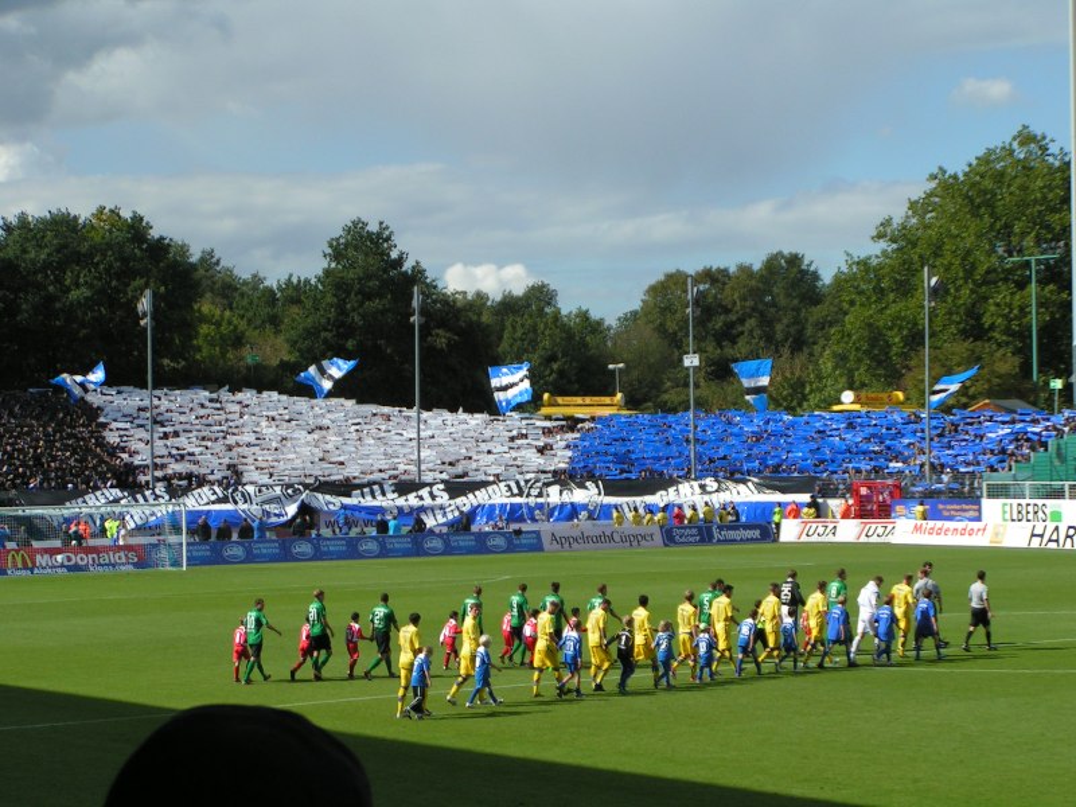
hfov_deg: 20.7
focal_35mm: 95
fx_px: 2953
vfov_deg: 15.6
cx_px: 538
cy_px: 404
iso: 50
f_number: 3.5
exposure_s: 1/1000
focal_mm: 14.5
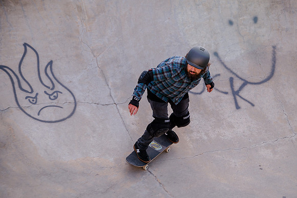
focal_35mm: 97
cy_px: 99
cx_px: 170
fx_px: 798
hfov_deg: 21.1
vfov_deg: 14.1
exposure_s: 1/500
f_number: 4
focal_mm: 82
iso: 200
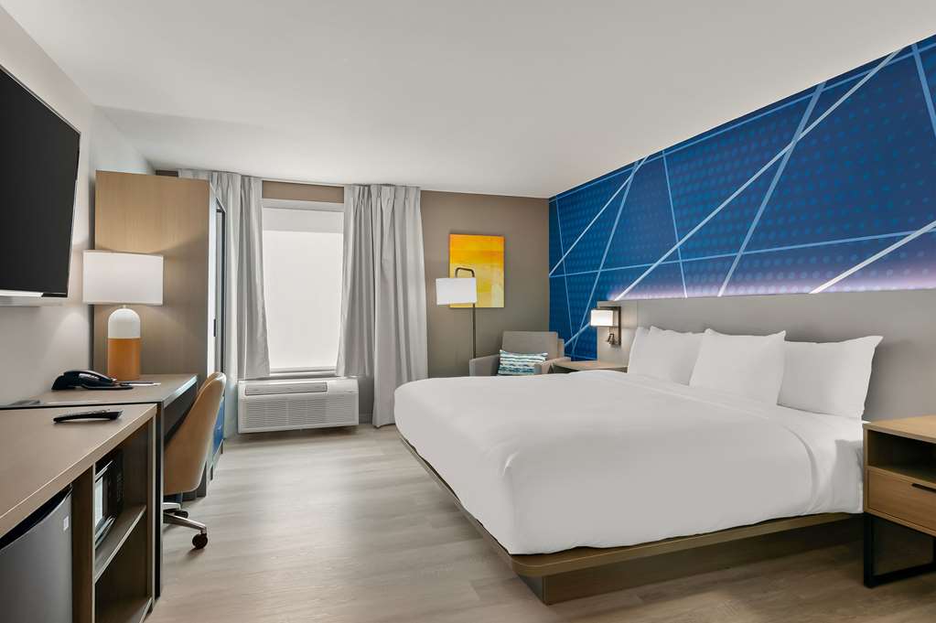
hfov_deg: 95.0
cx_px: 468
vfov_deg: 72.0
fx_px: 429
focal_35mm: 16
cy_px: 312
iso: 320
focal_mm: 11
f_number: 7.1
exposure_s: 1/10
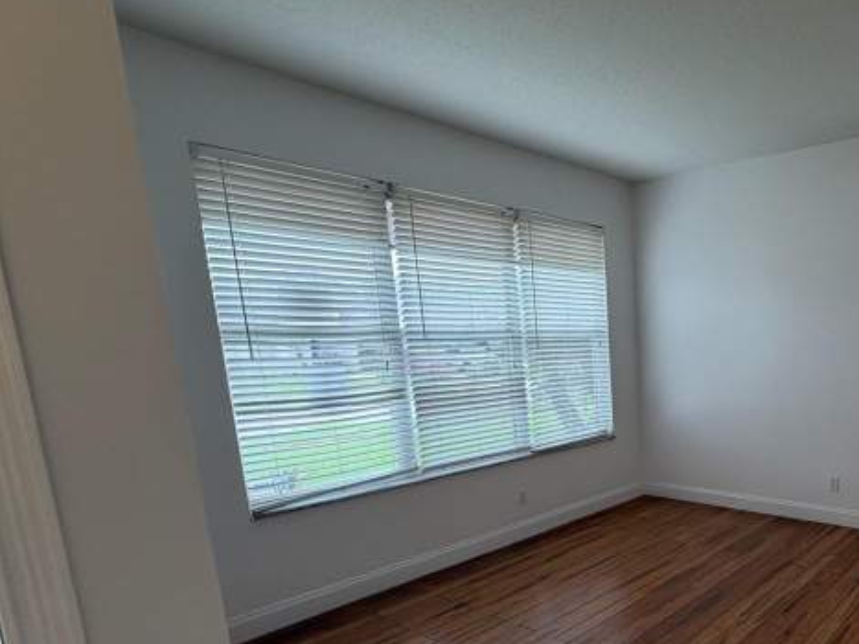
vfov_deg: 55.2
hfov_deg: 64.3
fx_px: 595
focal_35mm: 24
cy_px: 445
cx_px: 704
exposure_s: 1/120
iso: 64
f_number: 2.2
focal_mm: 2.22
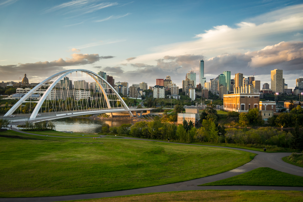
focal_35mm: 35
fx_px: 295
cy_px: 101
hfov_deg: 54.4
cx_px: 152
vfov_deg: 37.9
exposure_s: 1/125
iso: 500
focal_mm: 35
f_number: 8
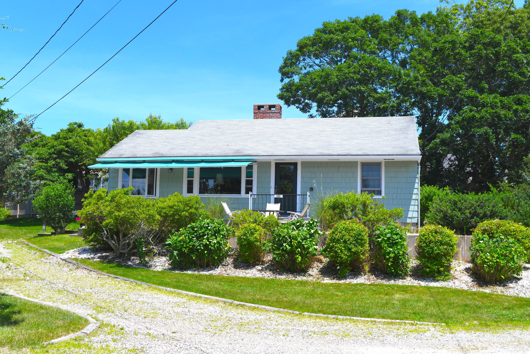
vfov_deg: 33.4
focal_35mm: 40
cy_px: 177
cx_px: 265
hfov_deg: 48.5
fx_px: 589
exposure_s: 1/320
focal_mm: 27
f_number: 9
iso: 100
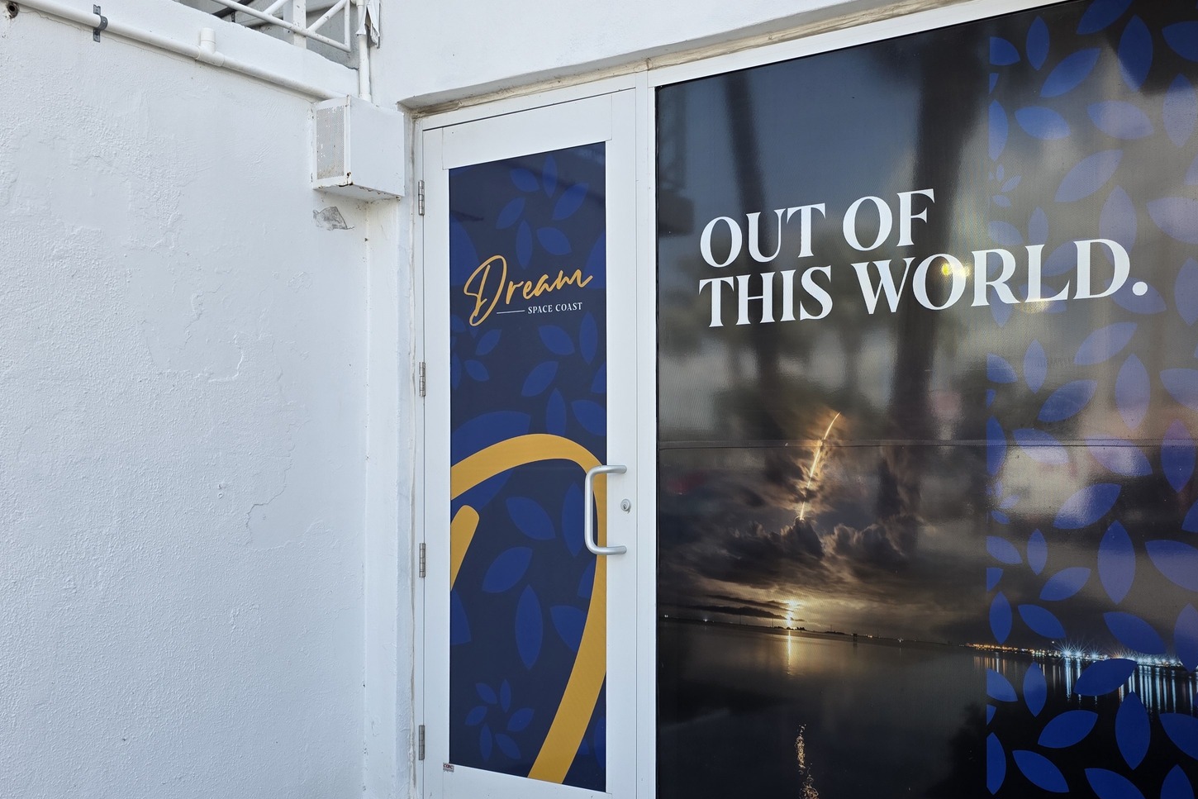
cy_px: 474
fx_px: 1098
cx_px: 734
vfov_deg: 39.8
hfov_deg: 56.7
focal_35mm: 33
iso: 80
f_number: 1.7
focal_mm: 6.3
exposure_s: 1/1321
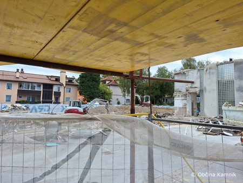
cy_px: 92
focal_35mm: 23
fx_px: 162
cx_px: 122
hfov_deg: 73.9
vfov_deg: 58.9
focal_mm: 5.54
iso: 40
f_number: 1.8
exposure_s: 1/894
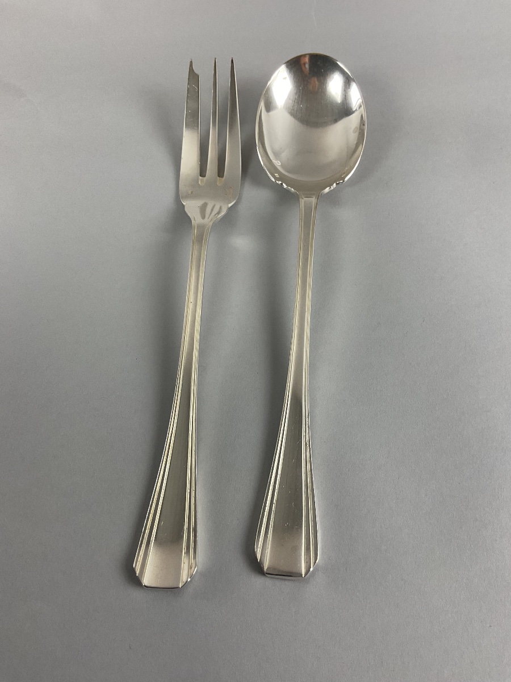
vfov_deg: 61.7
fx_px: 571
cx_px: 256
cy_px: 341
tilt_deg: -64.0
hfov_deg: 48.2
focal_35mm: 29
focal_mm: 3
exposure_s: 1/100
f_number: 1.8
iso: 64
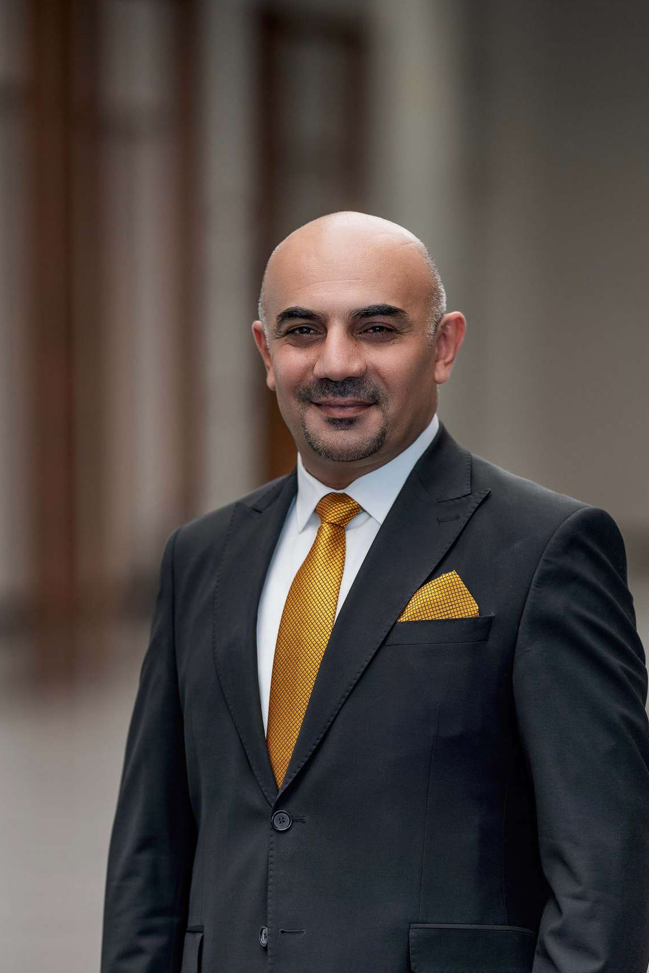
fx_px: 5164
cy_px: 676
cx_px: 356
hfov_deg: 7.2
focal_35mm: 191
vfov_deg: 10.8
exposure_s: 1/200
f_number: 1.8
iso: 100
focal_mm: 135
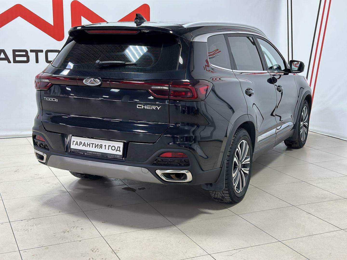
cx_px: 174
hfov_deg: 39.7
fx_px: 481
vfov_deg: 30.3
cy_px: 130
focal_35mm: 48
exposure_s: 1/100
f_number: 1.78
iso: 200
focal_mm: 6.86
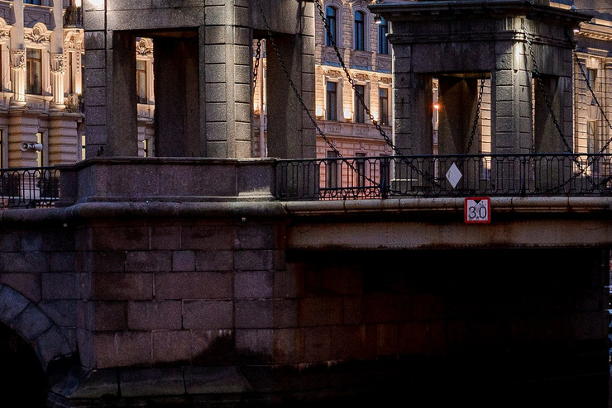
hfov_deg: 16.6
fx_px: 2058
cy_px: 276
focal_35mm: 121
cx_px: 617
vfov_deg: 11.3
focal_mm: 35
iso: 800
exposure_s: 1/60
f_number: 3.5
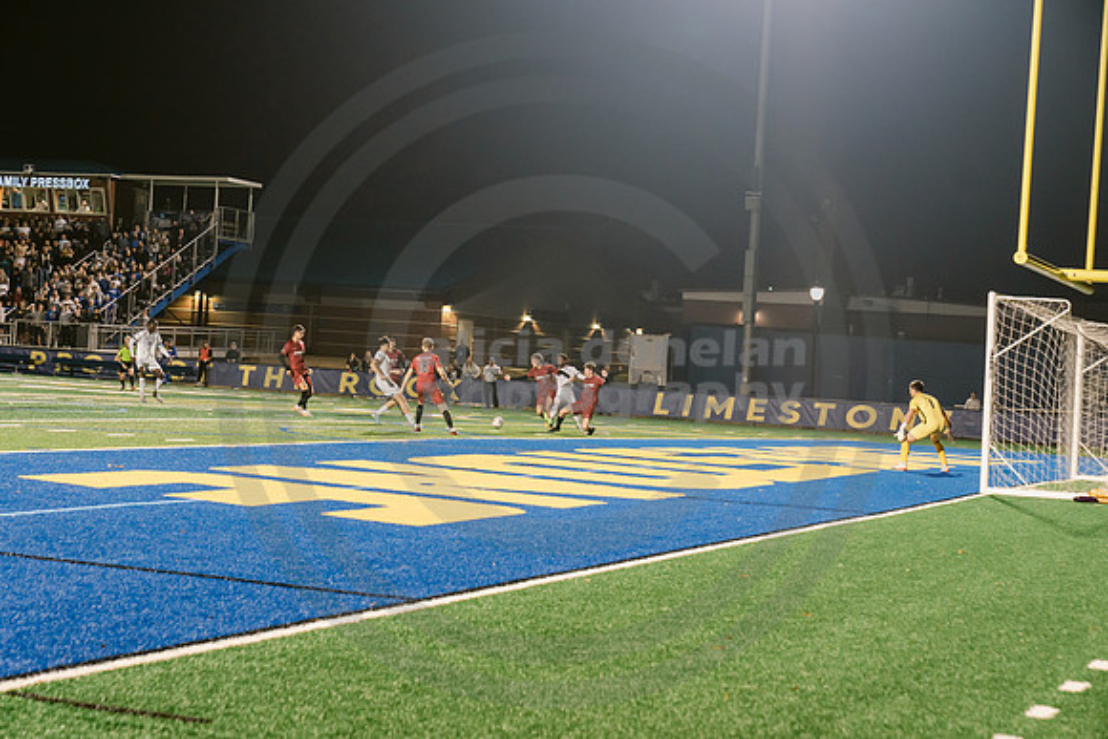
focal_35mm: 70
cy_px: 370
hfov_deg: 28.8
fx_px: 2155
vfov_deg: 19.5
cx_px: 554
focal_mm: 70
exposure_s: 1/160
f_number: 4
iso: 2500
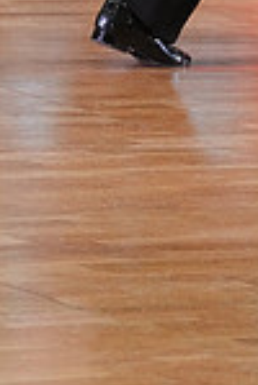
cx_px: 435
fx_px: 4654
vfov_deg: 4.7
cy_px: -243
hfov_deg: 3.2
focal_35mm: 435
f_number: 6.3
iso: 4000
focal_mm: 112
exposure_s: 1/200
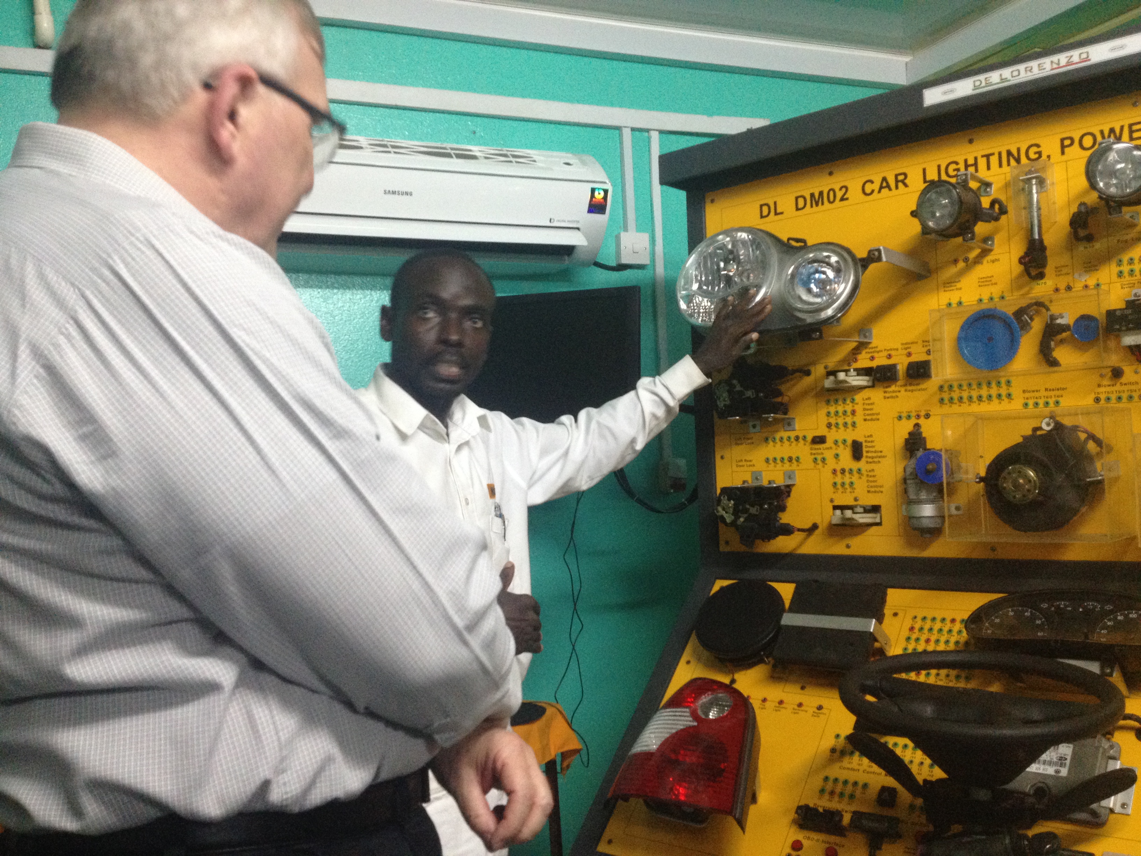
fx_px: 1154
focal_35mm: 35
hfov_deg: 52.6
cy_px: 428
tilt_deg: -1.5
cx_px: 570
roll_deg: +2.4
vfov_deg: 40.7
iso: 250
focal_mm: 4.28
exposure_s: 1/20
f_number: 2.4
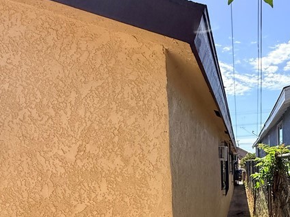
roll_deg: +1.2
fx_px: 285
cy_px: 186
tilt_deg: -3.7
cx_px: 241
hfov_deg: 50.1
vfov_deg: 39.4
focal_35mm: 34
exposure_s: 1/2237
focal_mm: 2.22
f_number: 2.2
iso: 64
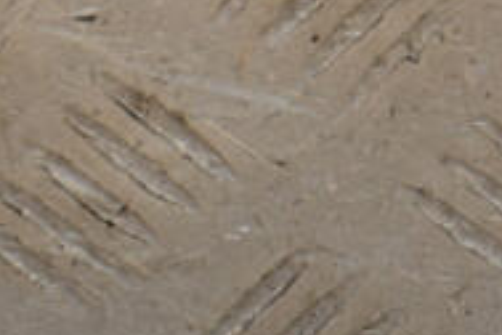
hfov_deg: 6.1
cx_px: -226
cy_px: 457
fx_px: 4643
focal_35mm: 333
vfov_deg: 4.1
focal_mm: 70
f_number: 10
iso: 800
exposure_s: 1/200
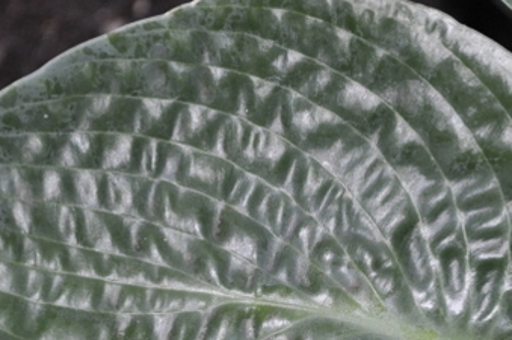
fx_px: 5286
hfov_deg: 5.5
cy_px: 379
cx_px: 308
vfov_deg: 3.7
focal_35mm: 372
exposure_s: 1/60
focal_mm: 105
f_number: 5.6
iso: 800
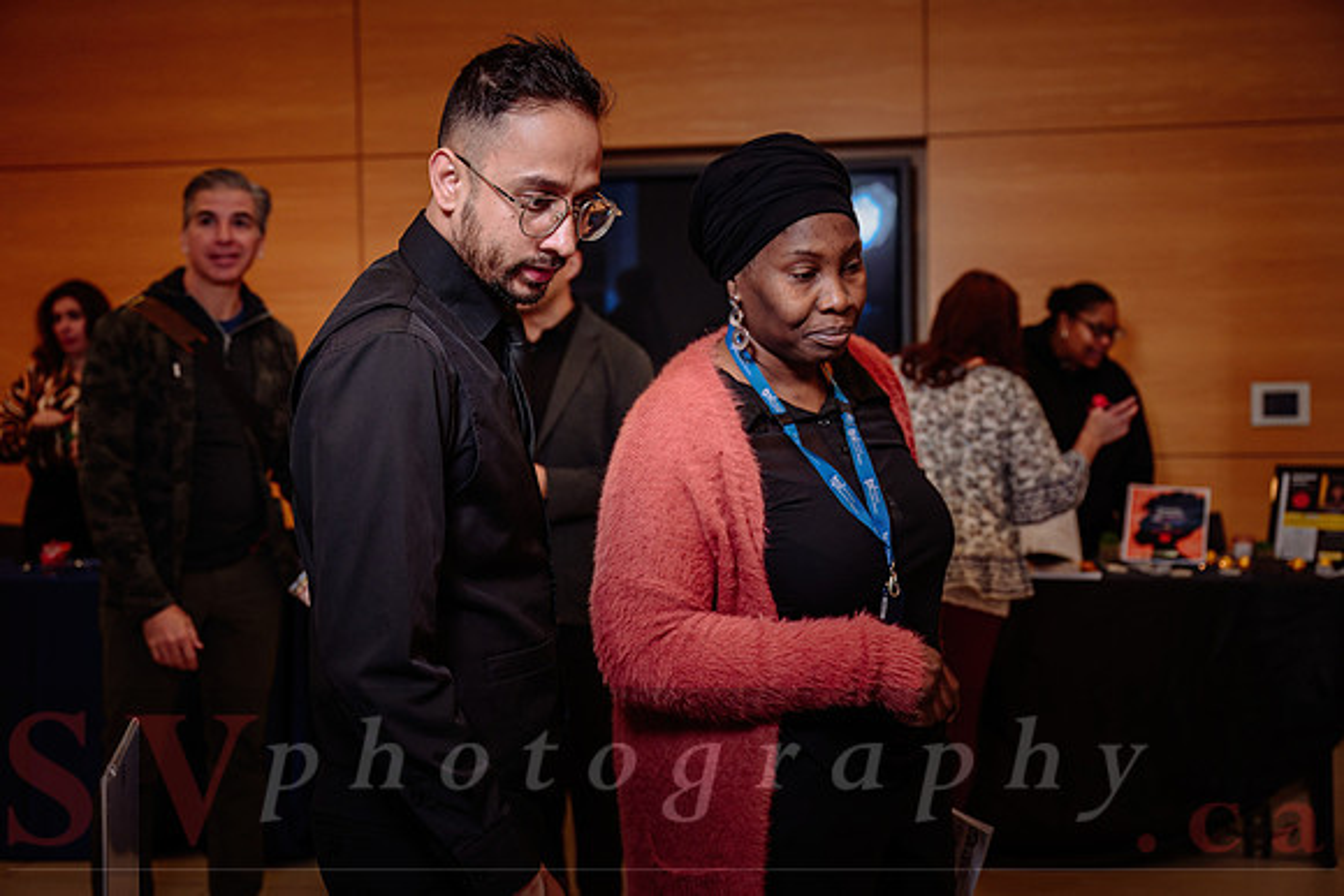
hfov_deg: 46.4
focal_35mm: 42
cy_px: 448
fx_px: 1568
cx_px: 672
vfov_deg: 31.9
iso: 1000
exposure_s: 1/100
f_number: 3.5
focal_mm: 42
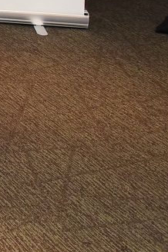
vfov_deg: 15.8
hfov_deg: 7.9
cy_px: -160
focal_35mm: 116
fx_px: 814
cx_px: -493
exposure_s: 1/160
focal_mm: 19
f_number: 6.3
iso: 3200
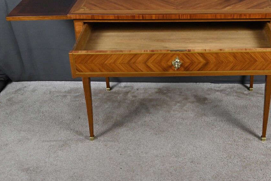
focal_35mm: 58
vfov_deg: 23.3
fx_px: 437
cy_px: 59
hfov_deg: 34.2
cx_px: 178
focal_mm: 41
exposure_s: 1/80
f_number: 6.3
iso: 5000
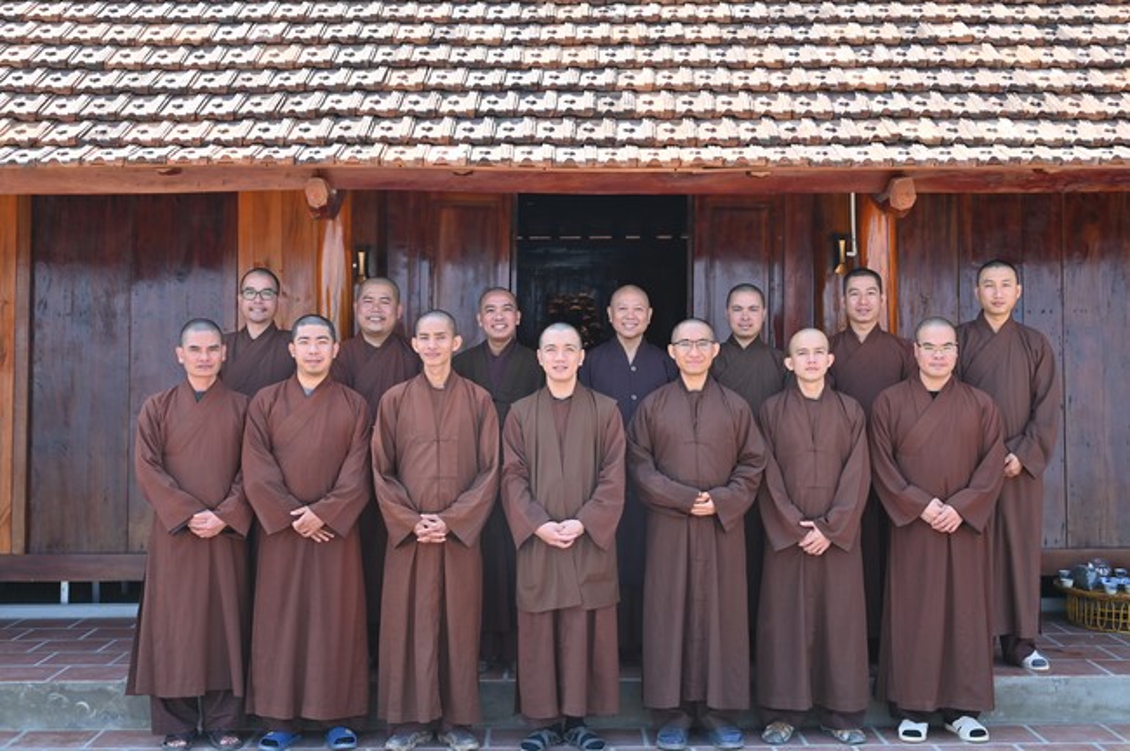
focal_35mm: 46
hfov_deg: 42.8
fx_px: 1442
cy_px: 376
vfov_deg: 29.2
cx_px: 565
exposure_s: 1/125
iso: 100
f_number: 6.3
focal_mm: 46
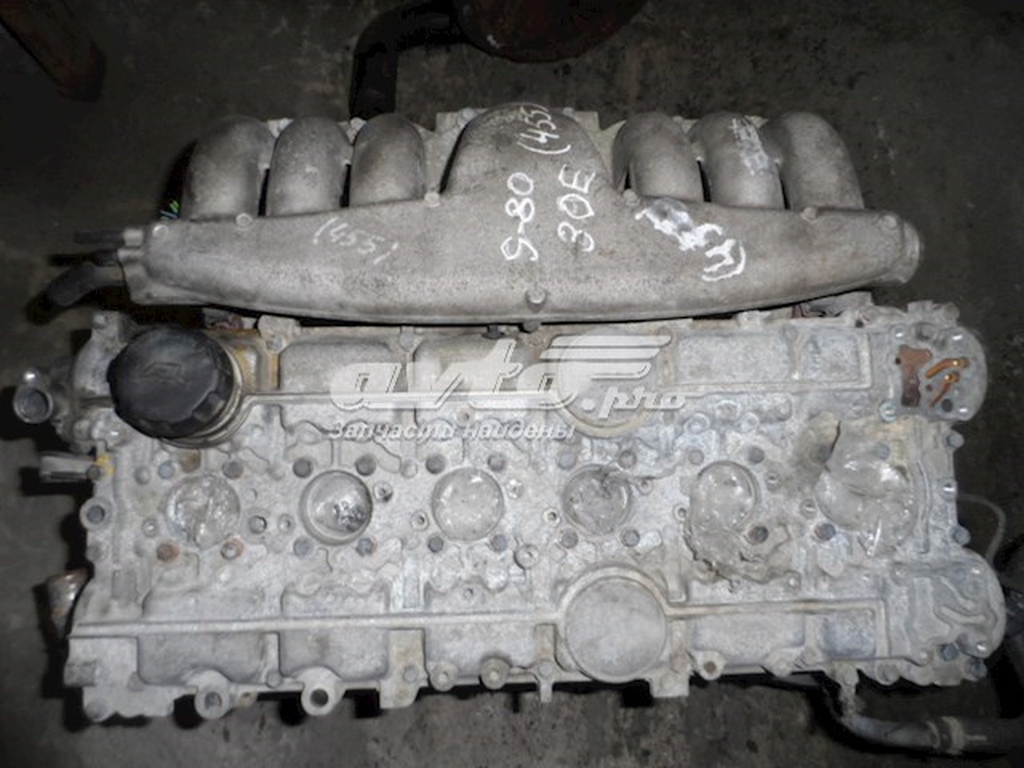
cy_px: 384
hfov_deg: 71.6
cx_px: 512
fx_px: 710
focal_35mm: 24
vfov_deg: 56.8
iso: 100
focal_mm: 4
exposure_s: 1/30
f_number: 3.2
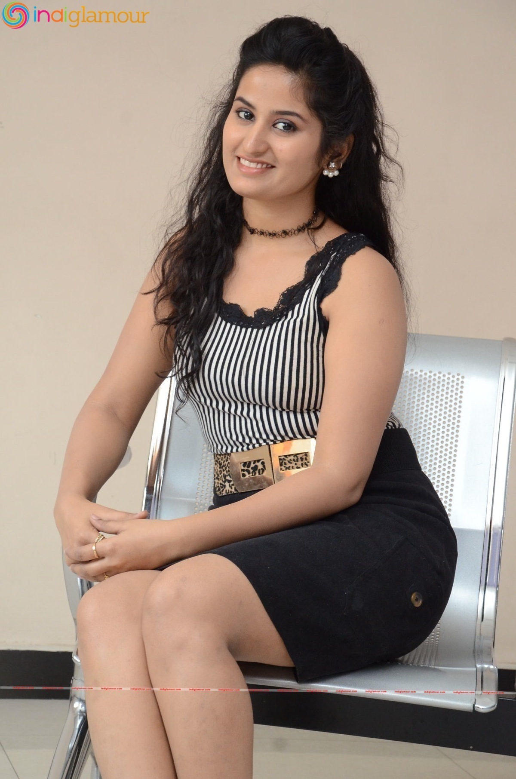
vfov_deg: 19.5
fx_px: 2268
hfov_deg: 13.0
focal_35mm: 105
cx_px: 258
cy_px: 390
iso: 2000
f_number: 5.6
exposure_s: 1/125
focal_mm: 70
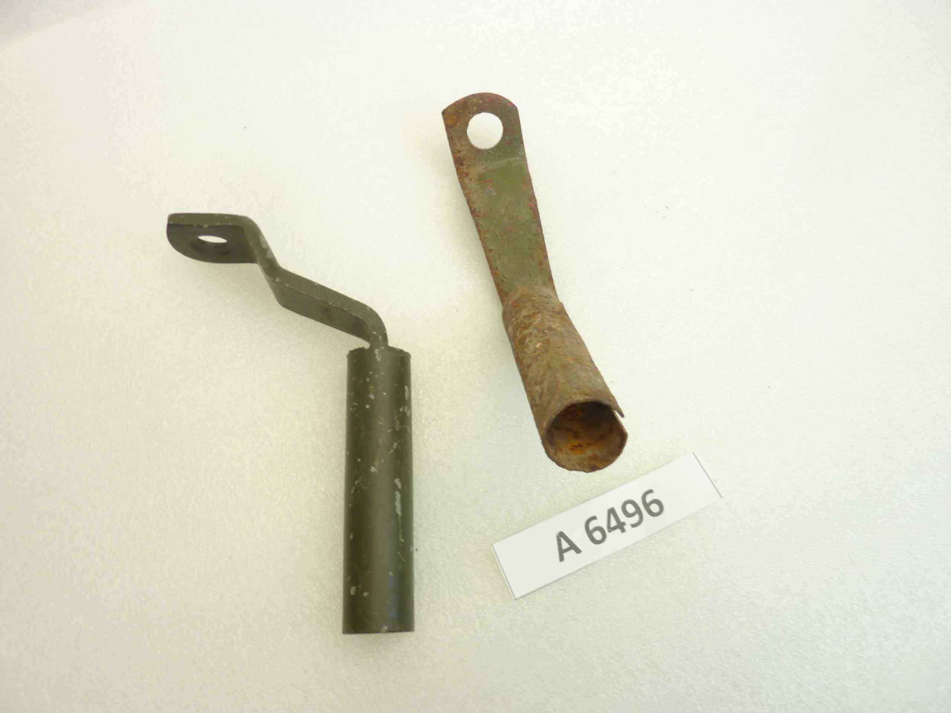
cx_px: 476
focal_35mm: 25
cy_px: 356
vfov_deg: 54.9
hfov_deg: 69.4
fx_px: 687
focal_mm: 4.1
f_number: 3.3
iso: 80
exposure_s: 1/20
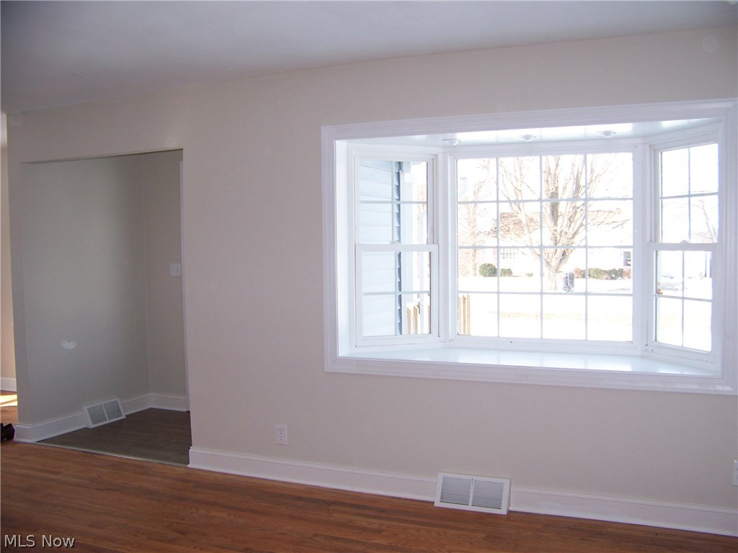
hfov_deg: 51.4
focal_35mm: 36
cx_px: 369
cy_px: 276
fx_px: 768
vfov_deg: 39.7
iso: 64
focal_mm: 5.85
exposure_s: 1/125
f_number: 2.8
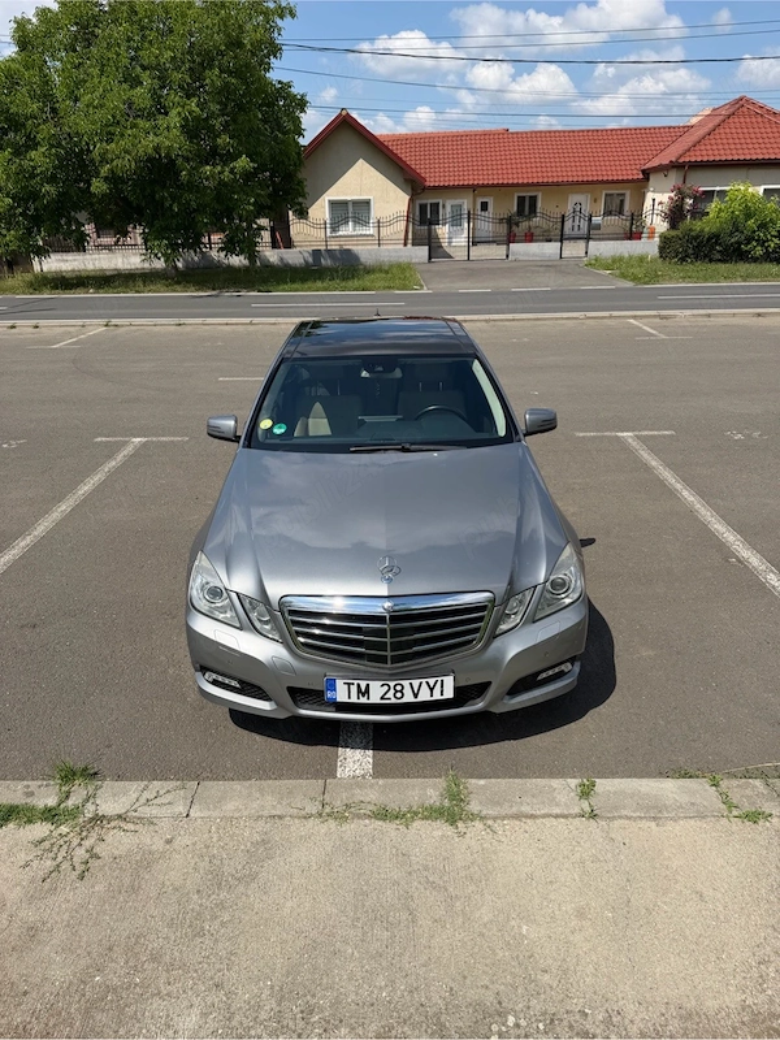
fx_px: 721
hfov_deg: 56.8
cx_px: 390
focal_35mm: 24
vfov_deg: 71.6
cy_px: 520
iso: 80
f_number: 1.78
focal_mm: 6.76
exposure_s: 1/7353
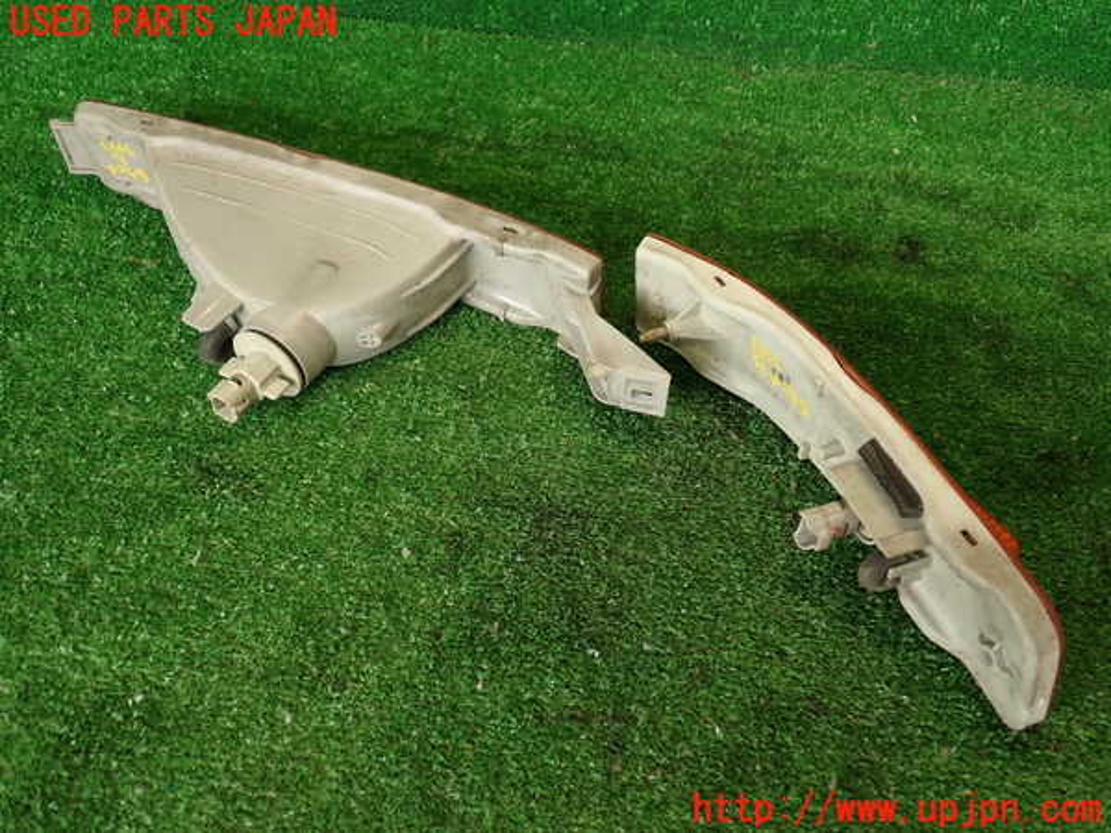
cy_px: 416
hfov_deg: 56.8
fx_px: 1027
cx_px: 556
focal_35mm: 32
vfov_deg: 44.2
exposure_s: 1/60
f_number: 2.4
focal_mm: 5.79
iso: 160
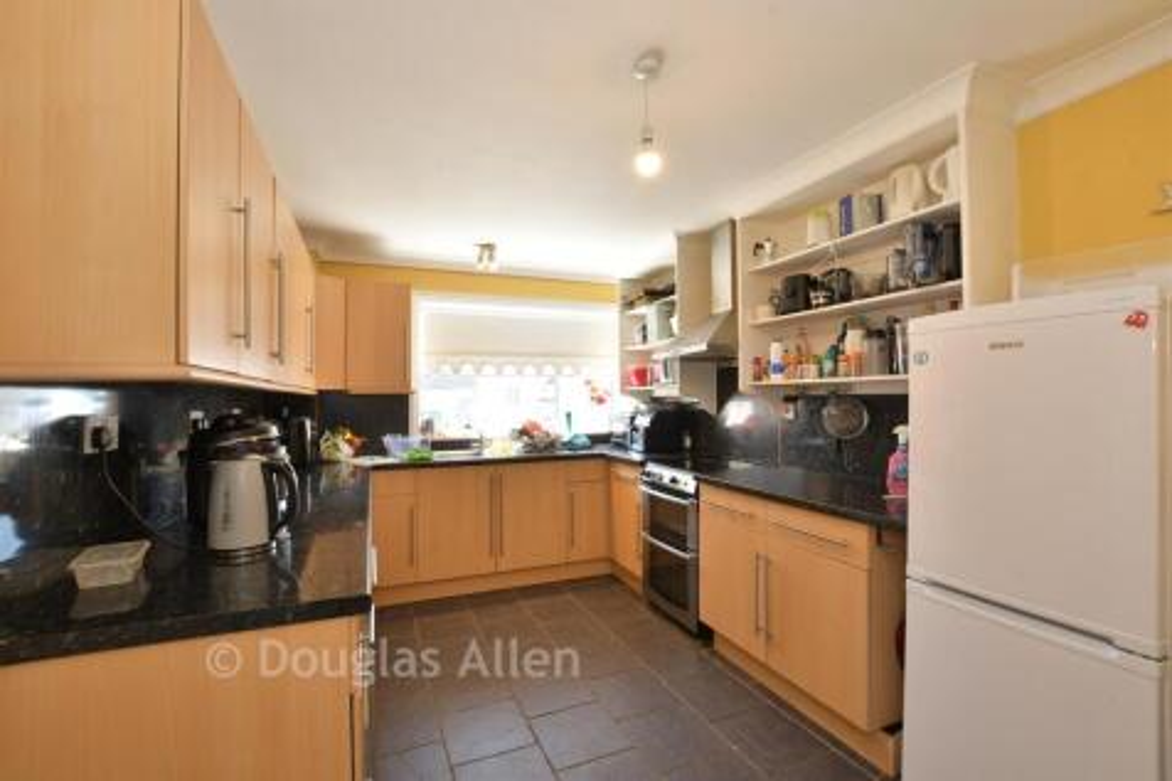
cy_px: 390
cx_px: 586
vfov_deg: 77.3
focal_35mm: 15
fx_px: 488
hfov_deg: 100.4
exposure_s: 1/8
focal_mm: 10
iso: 160
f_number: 8
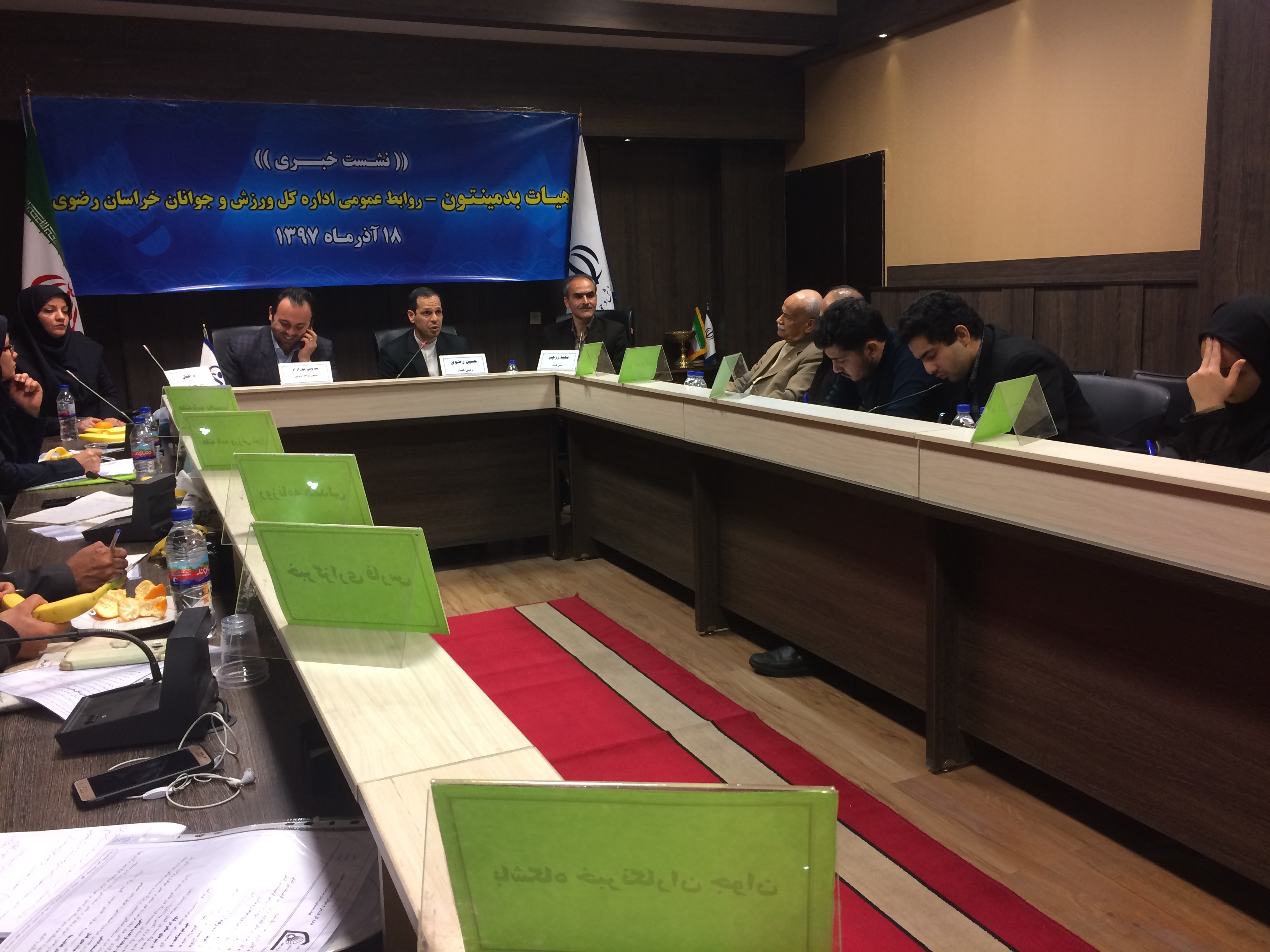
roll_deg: +2.1
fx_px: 1064
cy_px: 476
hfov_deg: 61.7
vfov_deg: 48.2
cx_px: 635
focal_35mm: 29
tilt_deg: -9.5
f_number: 2.2
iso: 100
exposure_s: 1/33
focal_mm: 4.15
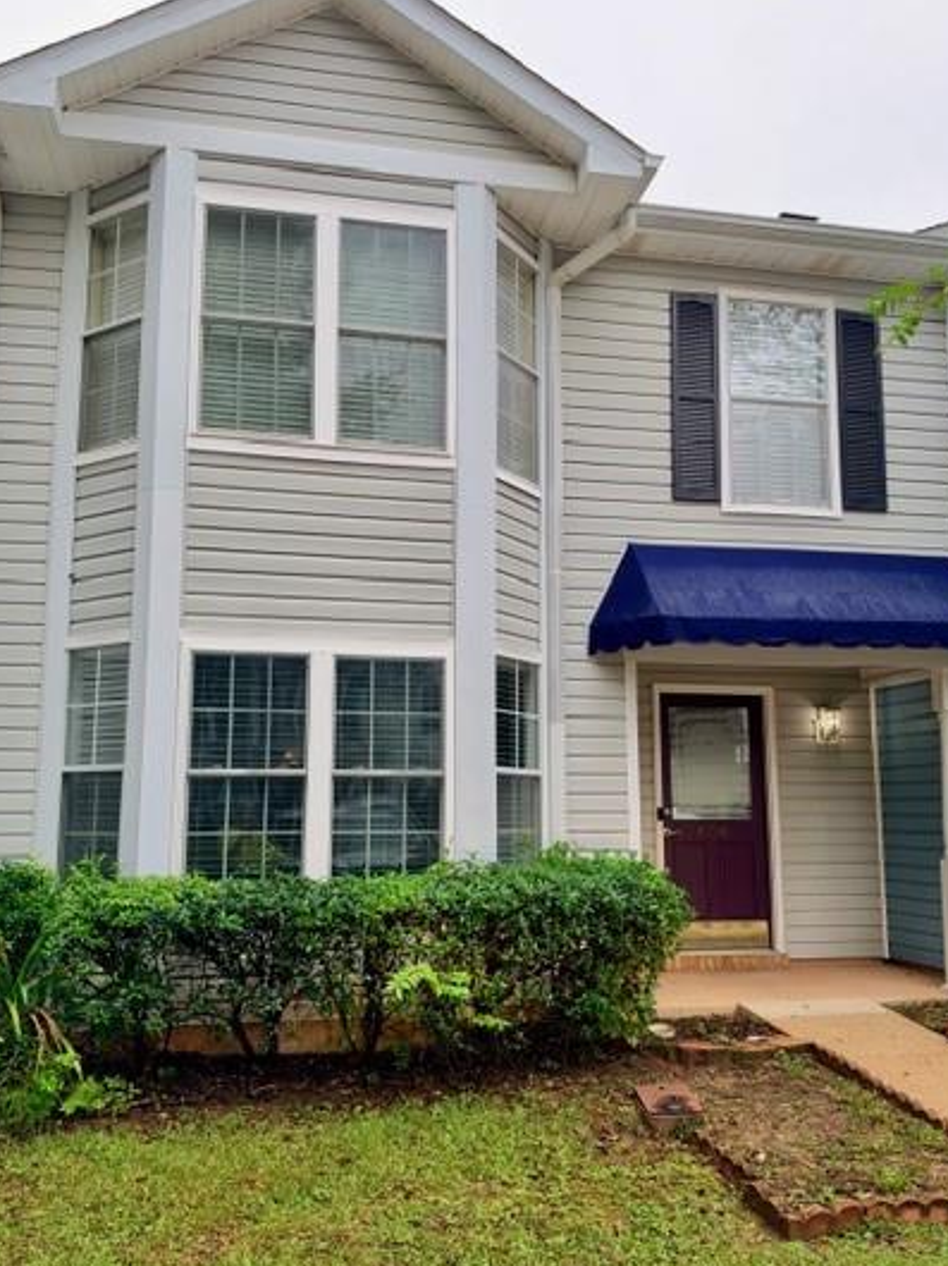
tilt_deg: +7.1
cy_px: 669
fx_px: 1060
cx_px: 485
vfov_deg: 61.6
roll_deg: -0.5
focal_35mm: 29
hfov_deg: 48.2
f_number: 1.8
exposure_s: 1/409
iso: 80
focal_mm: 6.93
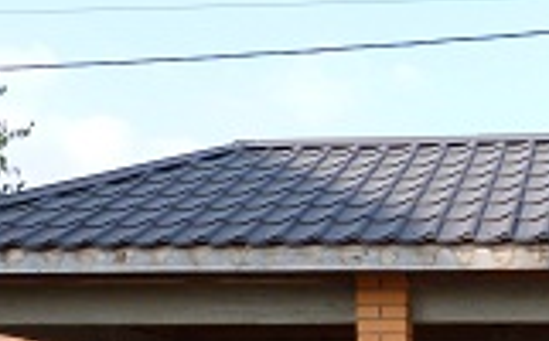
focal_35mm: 89
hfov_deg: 22.3
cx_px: 573
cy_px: 510
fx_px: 1329
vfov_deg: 13.7
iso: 80
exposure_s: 1/160
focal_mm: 4.8
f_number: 4
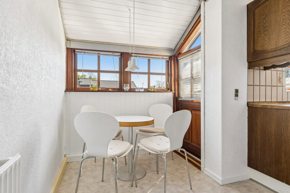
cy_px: 96
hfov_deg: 81.2
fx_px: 169
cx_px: 145
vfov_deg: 59.5
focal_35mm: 21
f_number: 8
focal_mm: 14
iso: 200
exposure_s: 1/13
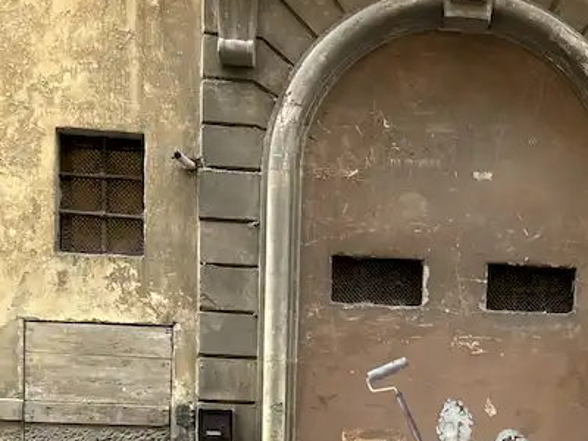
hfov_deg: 31.5
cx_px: 459
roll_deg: -1.1
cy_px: 513
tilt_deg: -2.1
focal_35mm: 60
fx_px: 1019
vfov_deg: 22.7
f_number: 2.2
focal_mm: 2.22
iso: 50
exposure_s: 1/90
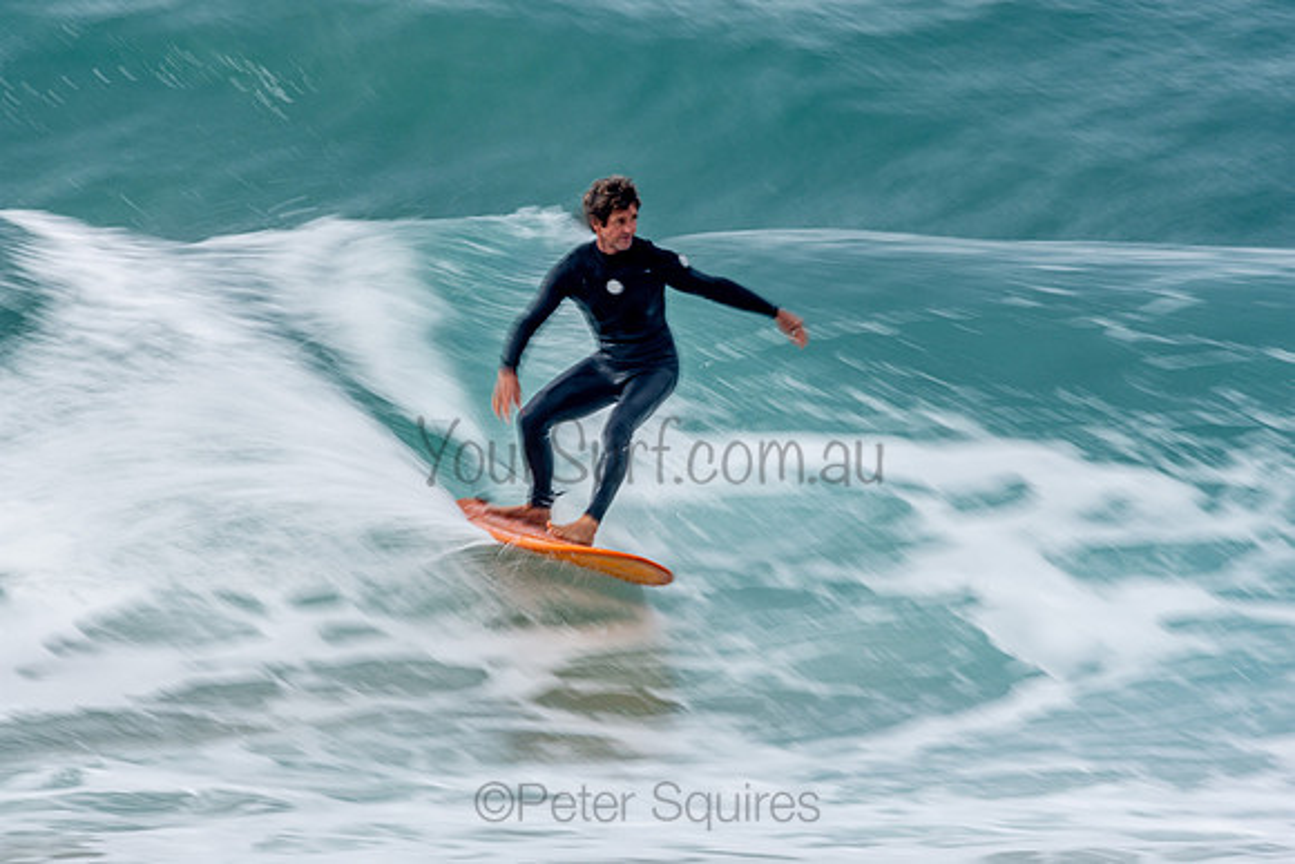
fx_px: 25905
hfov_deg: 2.9
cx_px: 648
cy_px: 432
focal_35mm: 720
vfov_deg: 1.9
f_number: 22
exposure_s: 1/25
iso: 100
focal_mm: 480
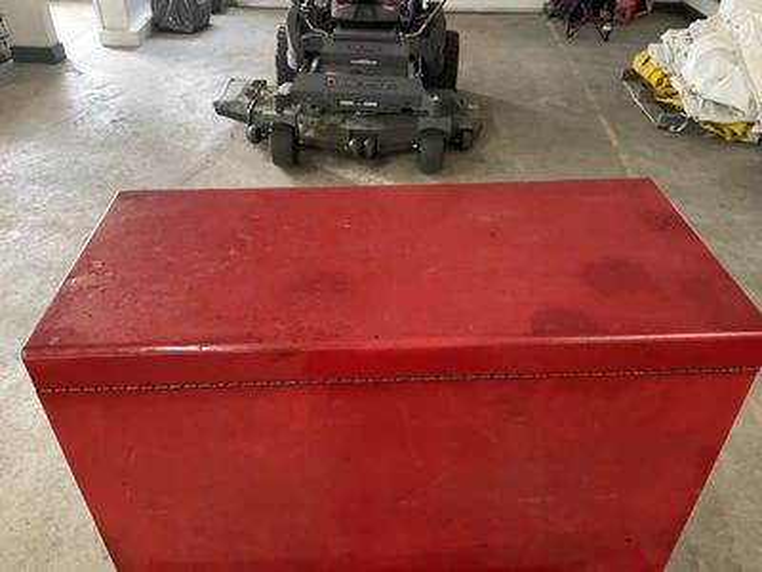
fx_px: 638
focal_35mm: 29
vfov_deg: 48.2
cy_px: 286
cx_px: 381
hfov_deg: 61.7
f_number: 1.8
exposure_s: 1/40
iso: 200
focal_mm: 3
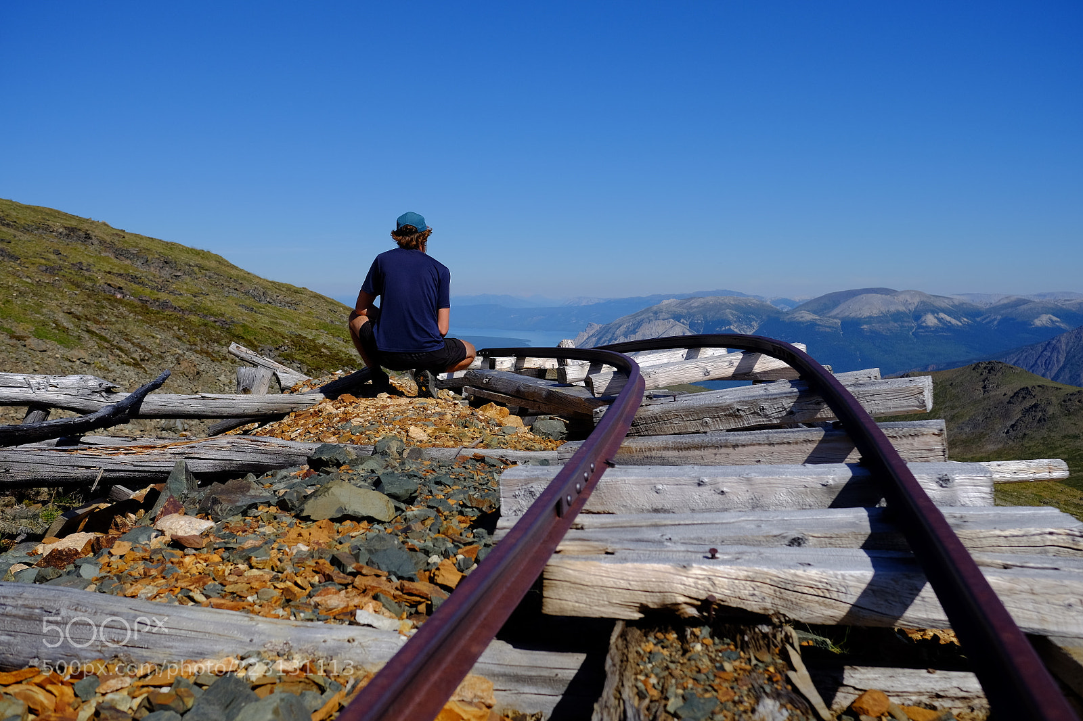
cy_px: 360
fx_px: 1053
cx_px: 542
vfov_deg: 37.8
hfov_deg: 54.4
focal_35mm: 35
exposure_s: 1/3200
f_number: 4
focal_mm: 23
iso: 200
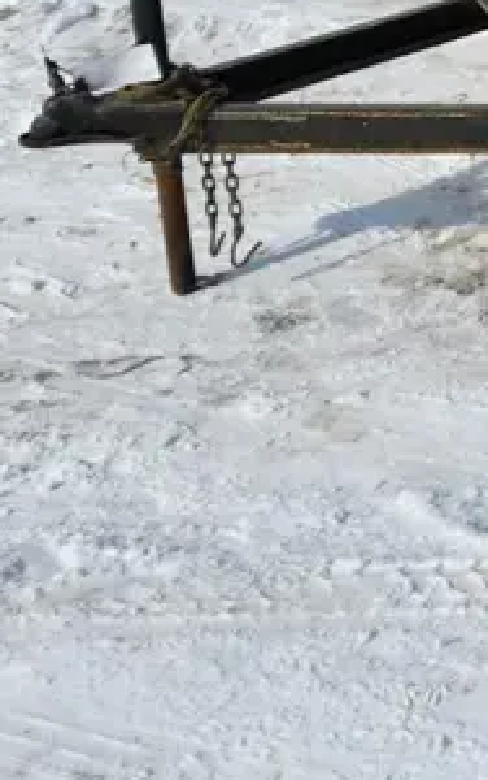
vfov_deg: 24.8
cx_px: 1038
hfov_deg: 13.7
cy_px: -57
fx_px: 1657
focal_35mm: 78
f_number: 1.8
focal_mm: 5.4
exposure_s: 1/5416
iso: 20
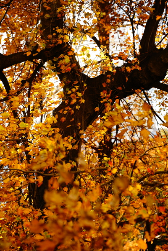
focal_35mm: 85
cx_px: 84
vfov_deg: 23.9
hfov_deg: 16.1
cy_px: 126
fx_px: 595
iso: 100
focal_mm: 85
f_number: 4
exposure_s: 1/200
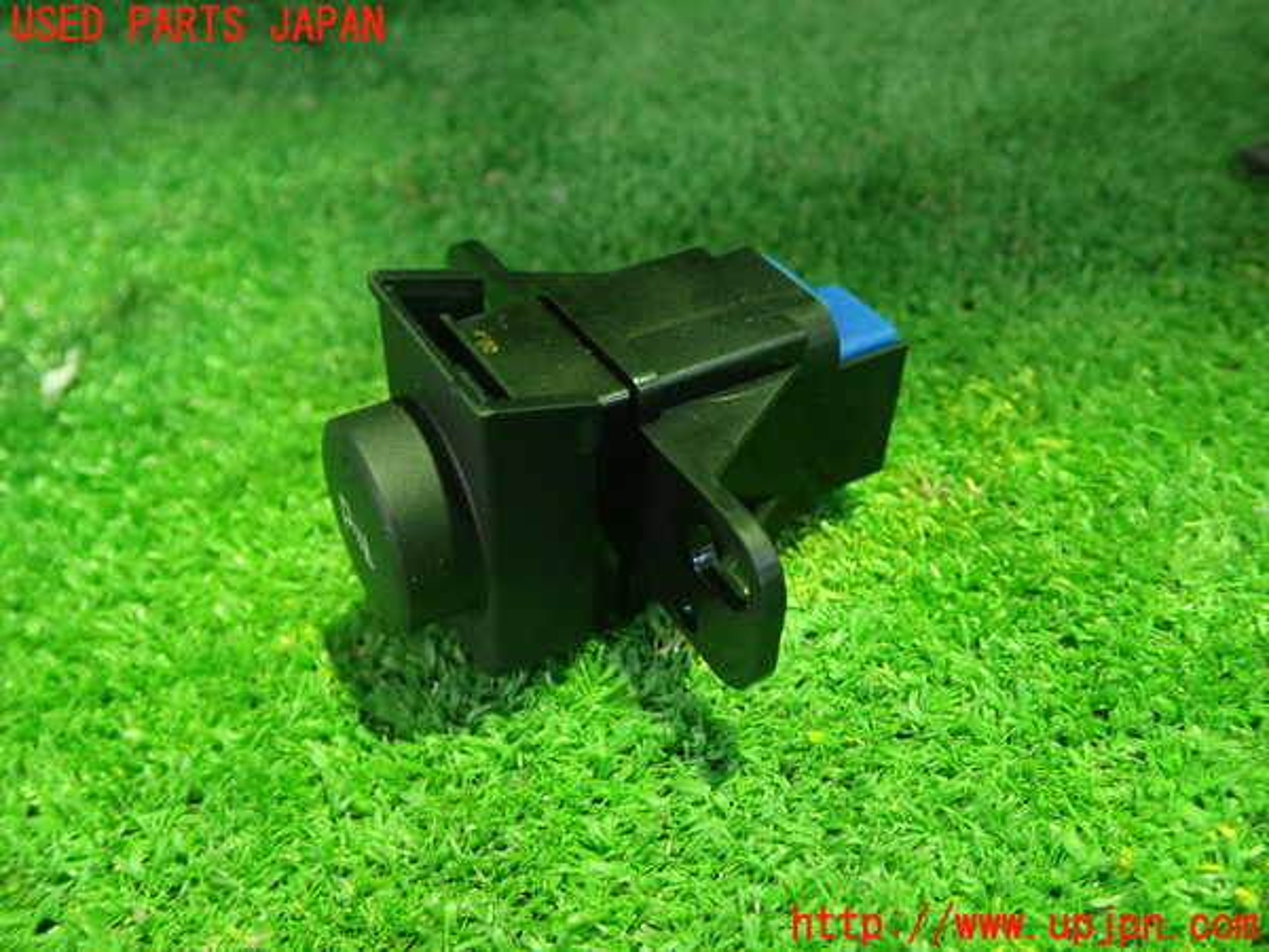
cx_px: 634
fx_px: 1173
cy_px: 476
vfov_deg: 44.2
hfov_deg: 56.8
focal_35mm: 32
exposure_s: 1/15
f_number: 2.4
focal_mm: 5.79
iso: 800
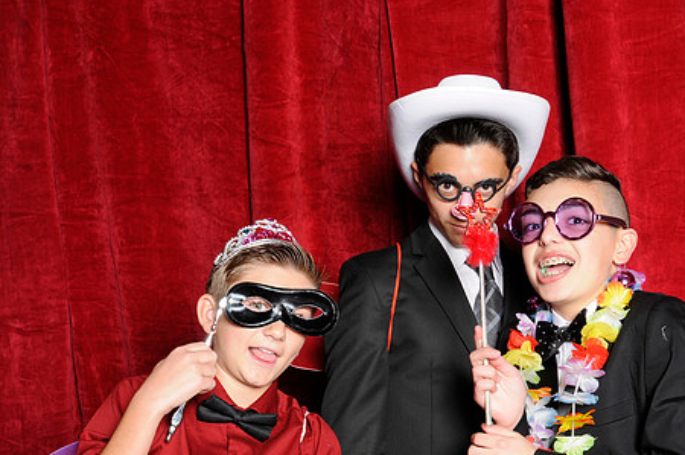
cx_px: 403
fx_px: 1286
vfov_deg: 20.1
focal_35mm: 68
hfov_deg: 29.8
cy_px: 261
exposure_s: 1/60
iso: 400
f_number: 8
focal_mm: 35
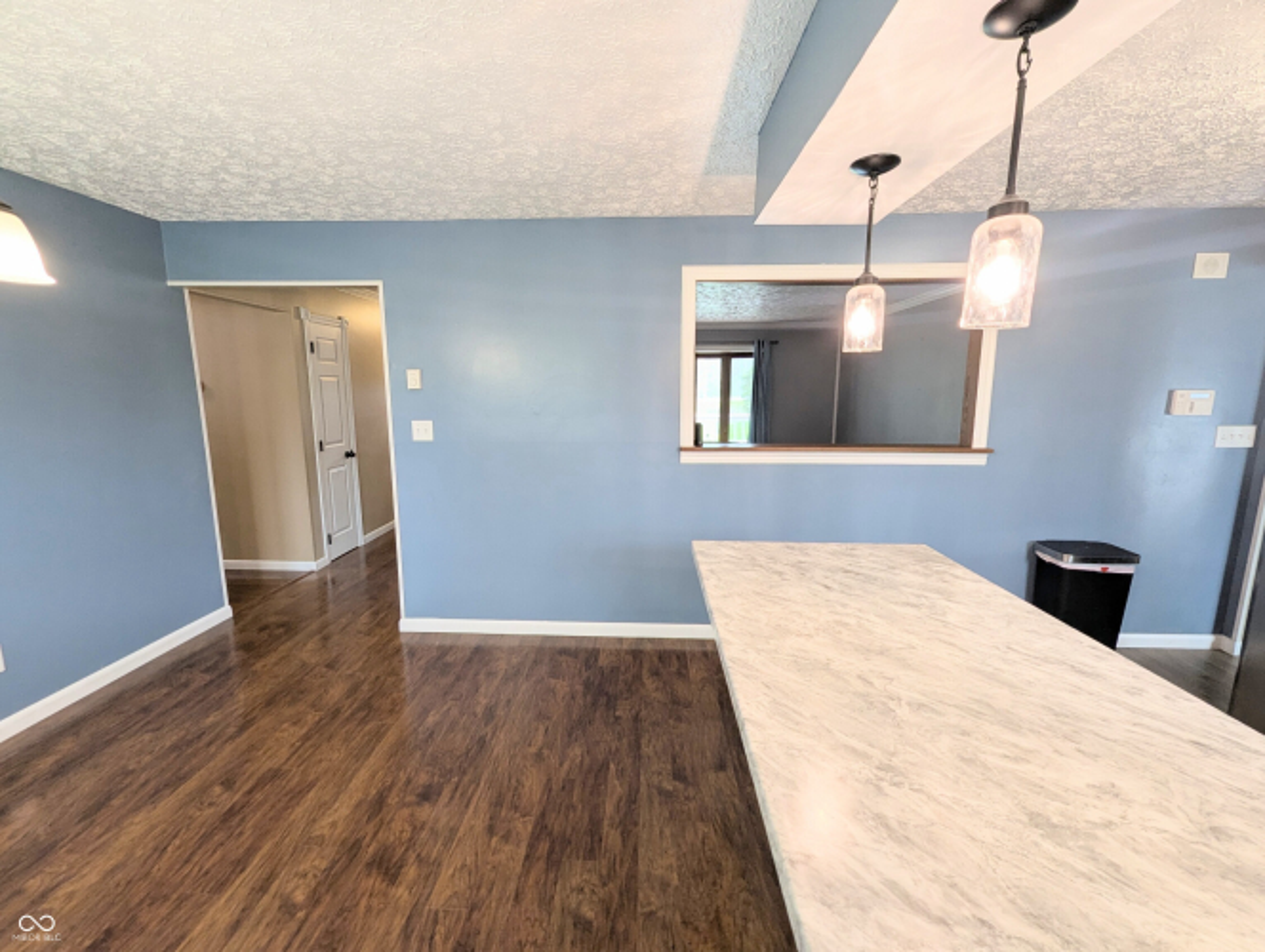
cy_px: 476
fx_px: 476
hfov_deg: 106.1
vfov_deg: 90.1
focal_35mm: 13
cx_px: 632
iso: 48
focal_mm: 1.95
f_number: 2.2
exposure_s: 1/30
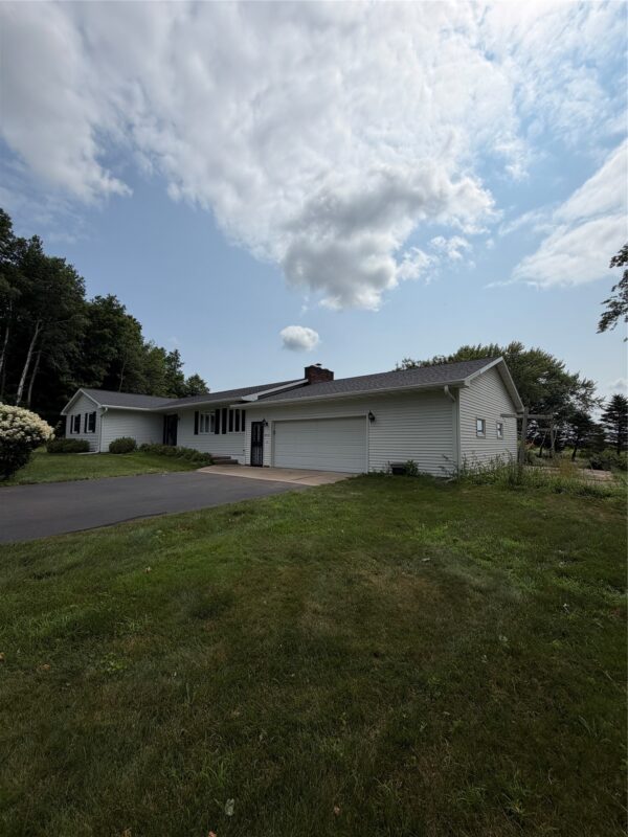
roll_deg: +0.1
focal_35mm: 14
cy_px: 418
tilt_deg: +4.9
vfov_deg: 102.1
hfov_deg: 85.7
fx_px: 339
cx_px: 314
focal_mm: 2.22
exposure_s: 1/2506
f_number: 2.2
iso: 20
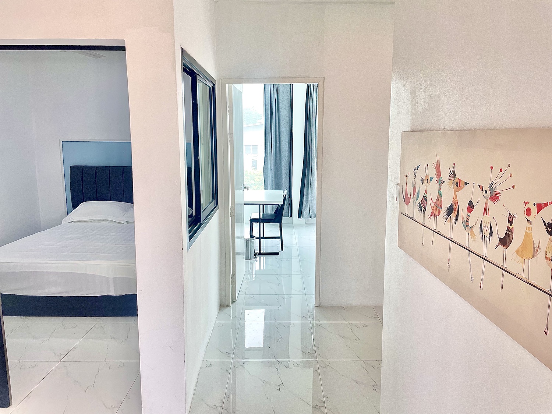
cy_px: 207
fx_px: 415
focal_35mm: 26
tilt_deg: -8.9
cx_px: 276
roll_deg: +0.0
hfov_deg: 67.3
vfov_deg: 53.1
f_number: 1.6
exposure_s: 1/121
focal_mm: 4.2
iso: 64
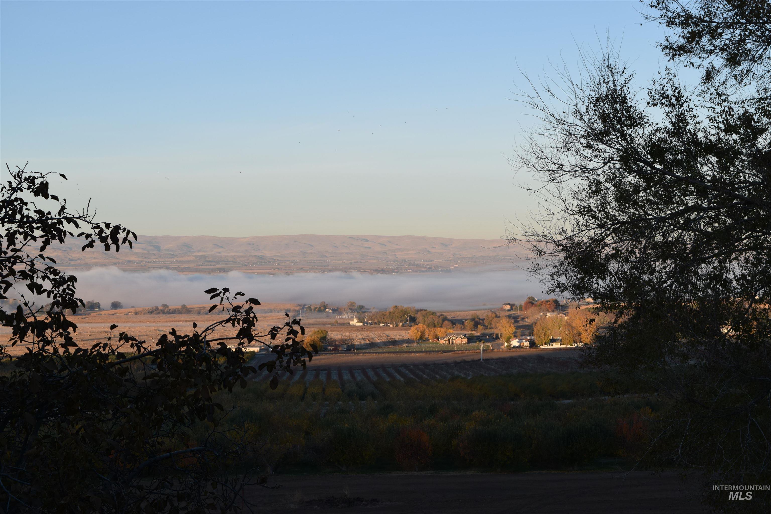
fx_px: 1349
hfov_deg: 31.9
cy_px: 257
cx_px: 386
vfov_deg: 21.6
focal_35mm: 63
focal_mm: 42
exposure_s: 1/250
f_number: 8
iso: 200
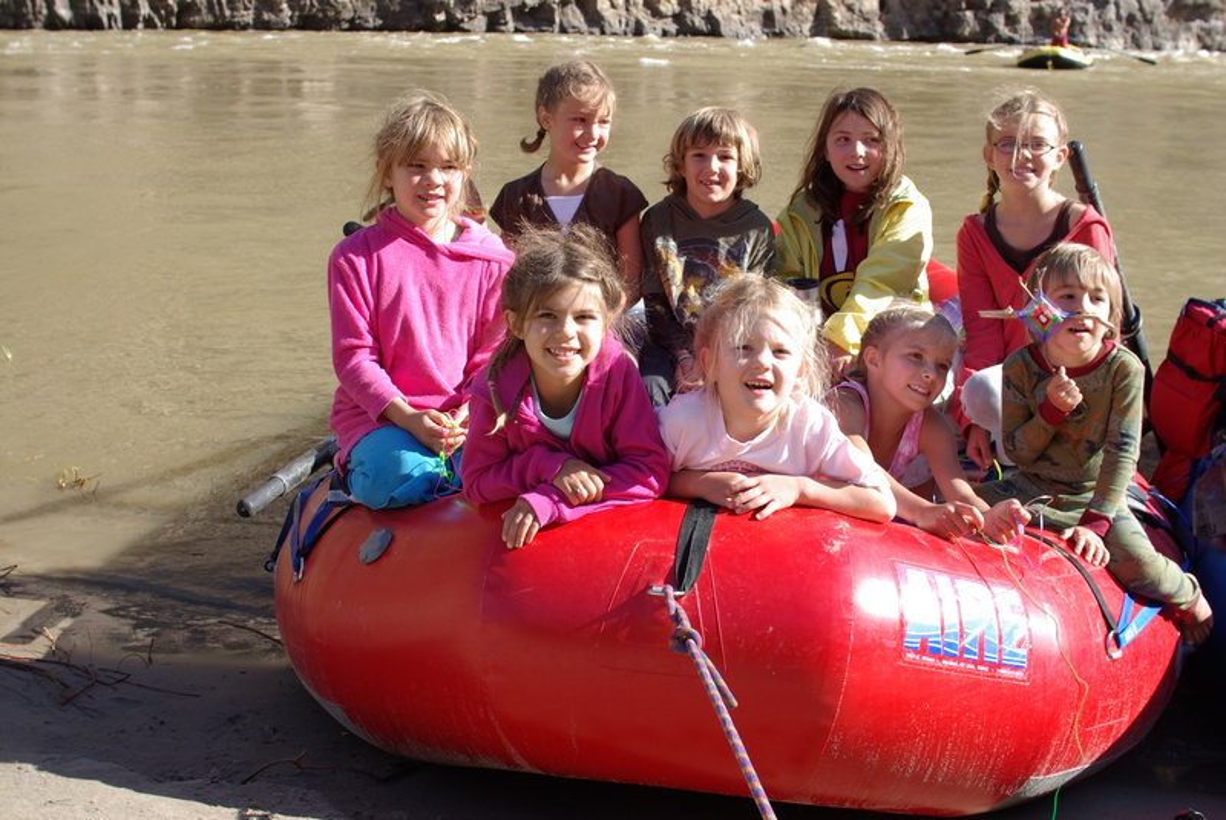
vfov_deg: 29.9
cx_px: 613
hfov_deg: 43.6
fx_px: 1534
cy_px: 410
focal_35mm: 45
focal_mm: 30
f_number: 8
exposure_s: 1/90
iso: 100
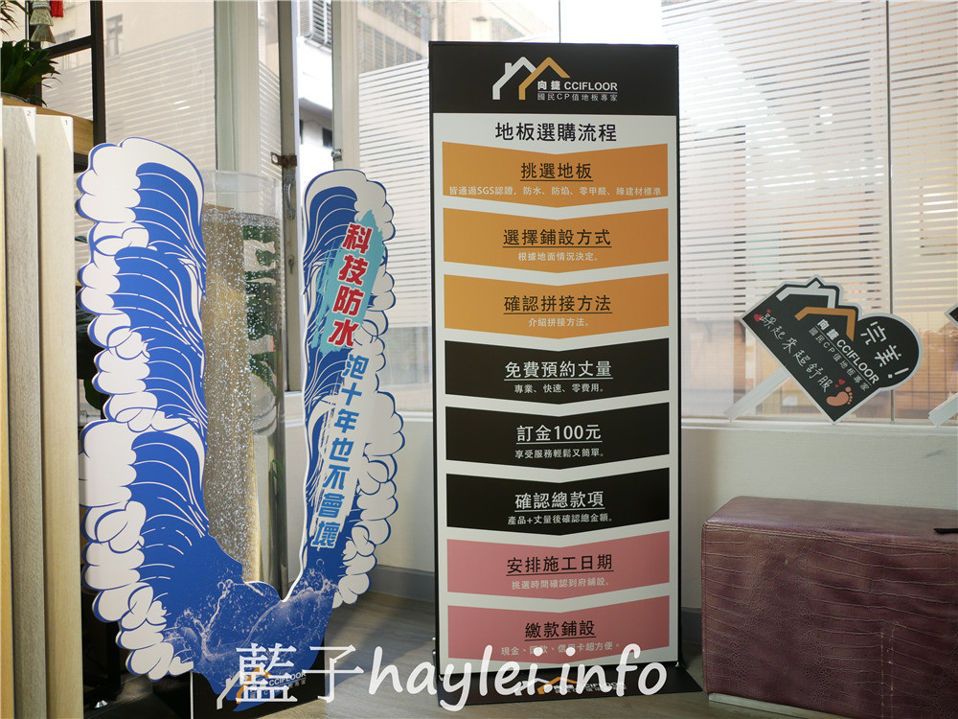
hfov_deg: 60.0
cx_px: 479
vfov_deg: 46.8
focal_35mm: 30
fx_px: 830
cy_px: 360
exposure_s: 1/125
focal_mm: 15
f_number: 1.7
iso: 200
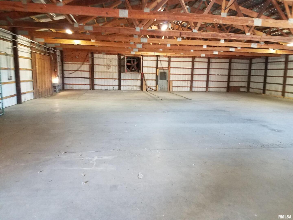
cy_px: 110
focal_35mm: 26
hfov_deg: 67.3
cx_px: 146
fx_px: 220
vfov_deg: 53.1
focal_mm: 4.2
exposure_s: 1/11
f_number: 1.7
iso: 200
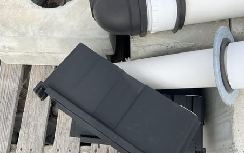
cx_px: 112
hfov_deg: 56.6
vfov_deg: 37.1
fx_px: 226
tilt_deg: -74.9
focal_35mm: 34
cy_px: 97
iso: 16
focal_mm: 3
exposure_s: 1/1098
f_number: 1.8
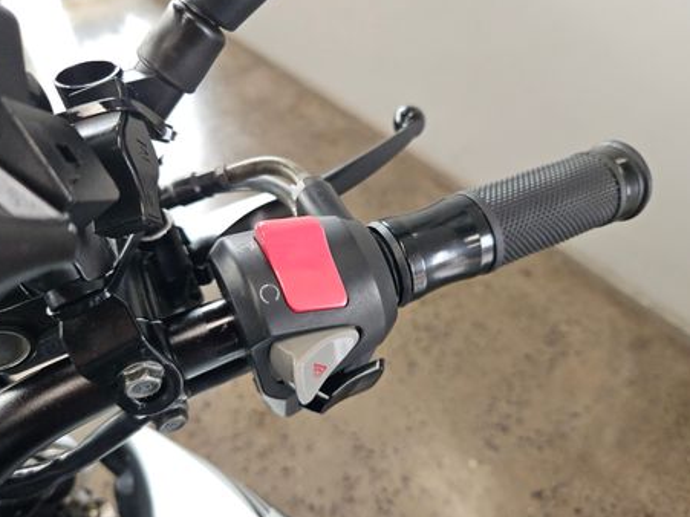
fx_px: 478
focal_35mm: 24
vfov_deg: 56.8
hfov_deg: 71.6
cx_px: 337
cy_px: 254
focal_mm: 5.4
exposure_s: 1/120
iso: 250
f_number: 1.8
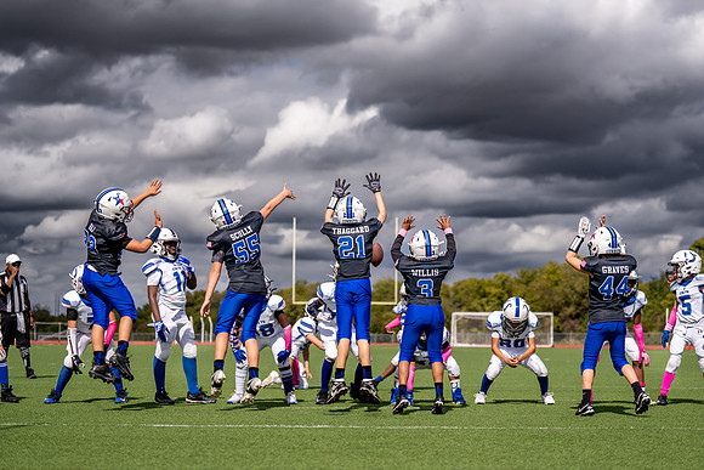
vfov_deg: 17.6
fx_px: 1520
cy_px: 227
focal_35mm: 78
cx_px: 364
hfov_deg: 26.1
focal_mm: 70
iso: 250
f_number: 2.8
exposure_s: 1/10000
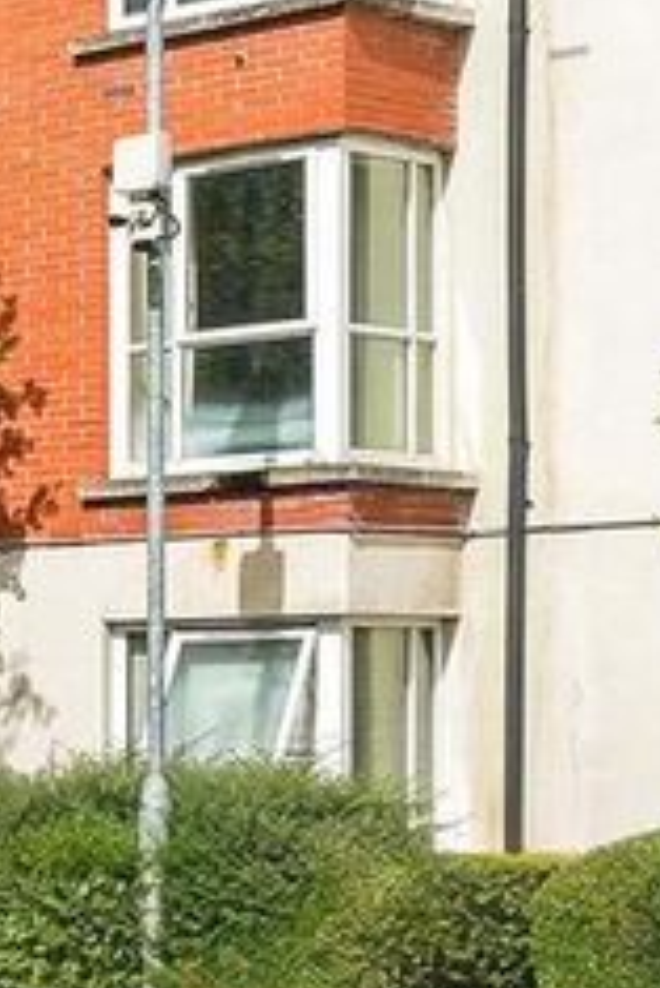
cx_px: -1972
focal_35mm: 98
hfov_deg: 8.1
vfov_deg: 20.8
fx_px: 2691
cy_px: 370
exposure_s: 1/640
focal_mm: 16
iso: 320
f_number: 8
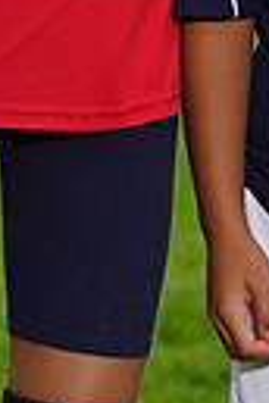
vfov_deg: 3.3
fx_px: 6893
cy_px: -128
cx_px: 124
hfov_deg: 2.2
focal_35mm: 615
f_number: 8
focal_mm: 137
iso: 160
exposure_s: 1/250
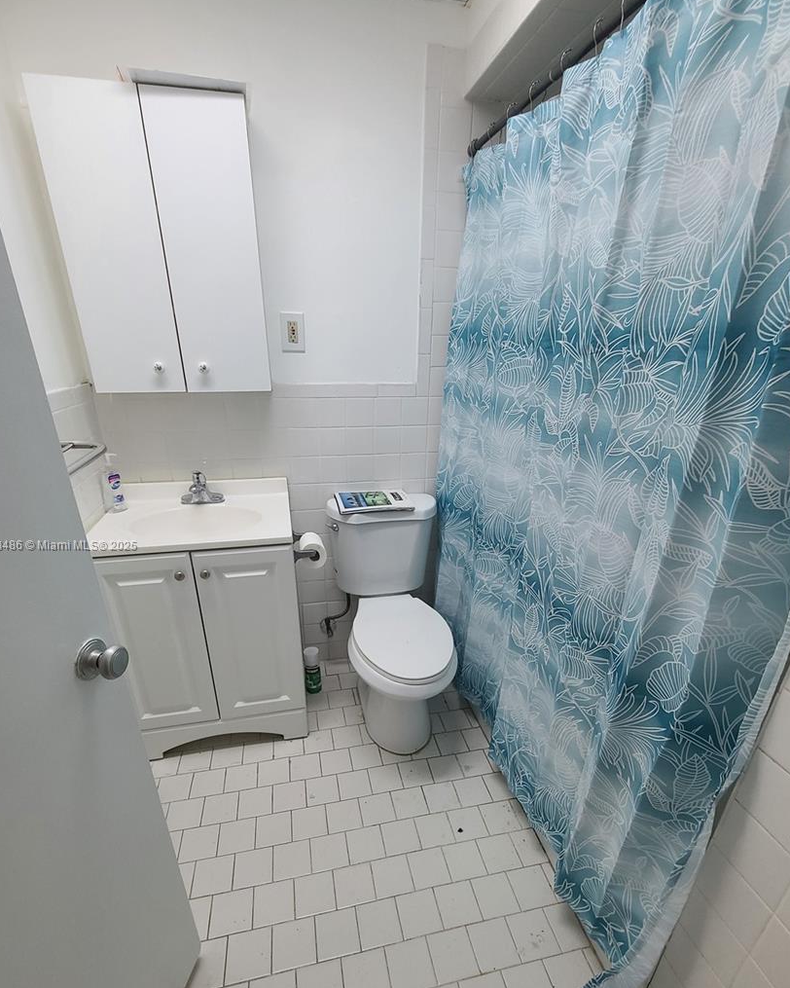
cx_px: 396
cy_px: 546
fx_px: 438
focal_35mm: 15
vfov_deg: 96.4
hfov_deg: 84.0
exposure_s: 1/60
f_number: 2.2
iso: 250
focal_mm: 2.2
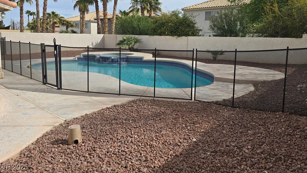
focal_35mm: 26
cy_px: 55
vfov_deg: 43.6
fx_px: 212
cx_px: 156
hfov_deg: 71.9
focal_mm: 6.3
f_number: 1.7
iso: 12
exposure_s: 1/897
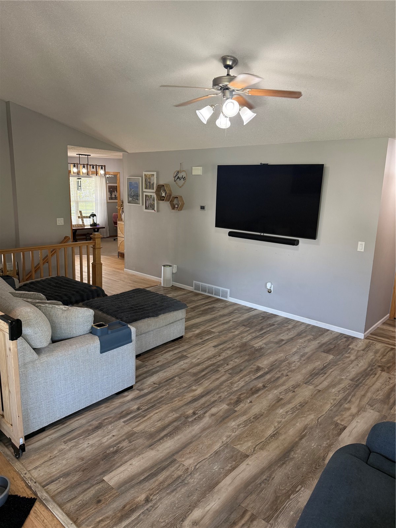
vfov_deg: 71.6
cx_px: 198
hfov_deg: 56.8
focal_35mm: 24
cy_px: 264
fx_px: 366
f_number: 1.78
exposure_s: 1/120
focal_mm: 6.76
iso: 250
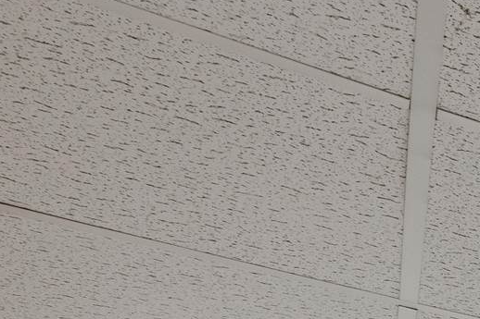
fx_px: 1106
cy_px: 839
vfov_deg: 12.0
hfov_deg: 13.9
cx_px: 1229
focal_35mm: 83
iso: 400
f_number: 8
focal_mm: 14
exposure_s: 1/60
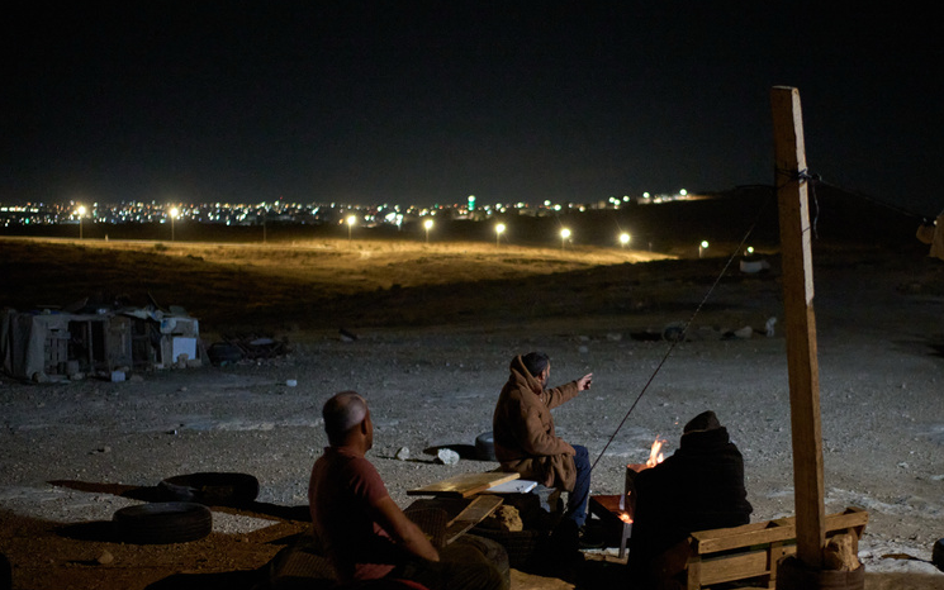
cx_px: 622
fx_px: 1261
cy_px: 396
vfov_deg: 26.2
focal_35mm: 49
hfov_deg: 40.6
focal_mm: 35
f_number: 1.4
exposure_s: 1/125
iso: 8000
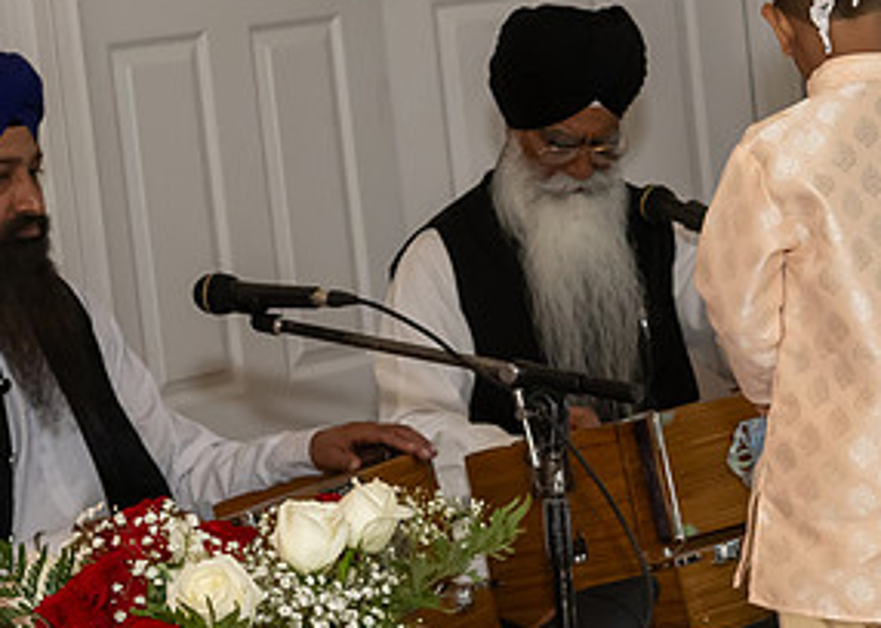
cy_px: 385
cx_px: 695
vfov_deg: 9.3
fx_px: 3876
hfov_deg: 12.9
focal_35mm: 155
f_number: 7.1
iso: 1250
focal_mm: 44
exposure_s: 1/250
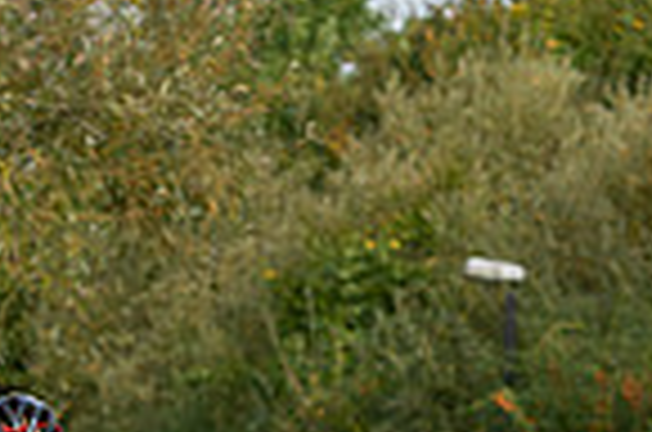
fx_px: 8096
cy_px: 523
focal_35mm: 448
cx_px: 52
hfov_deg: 4.6
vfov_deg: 3.0
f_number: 4
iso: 200
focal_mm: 92
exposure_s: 1/800
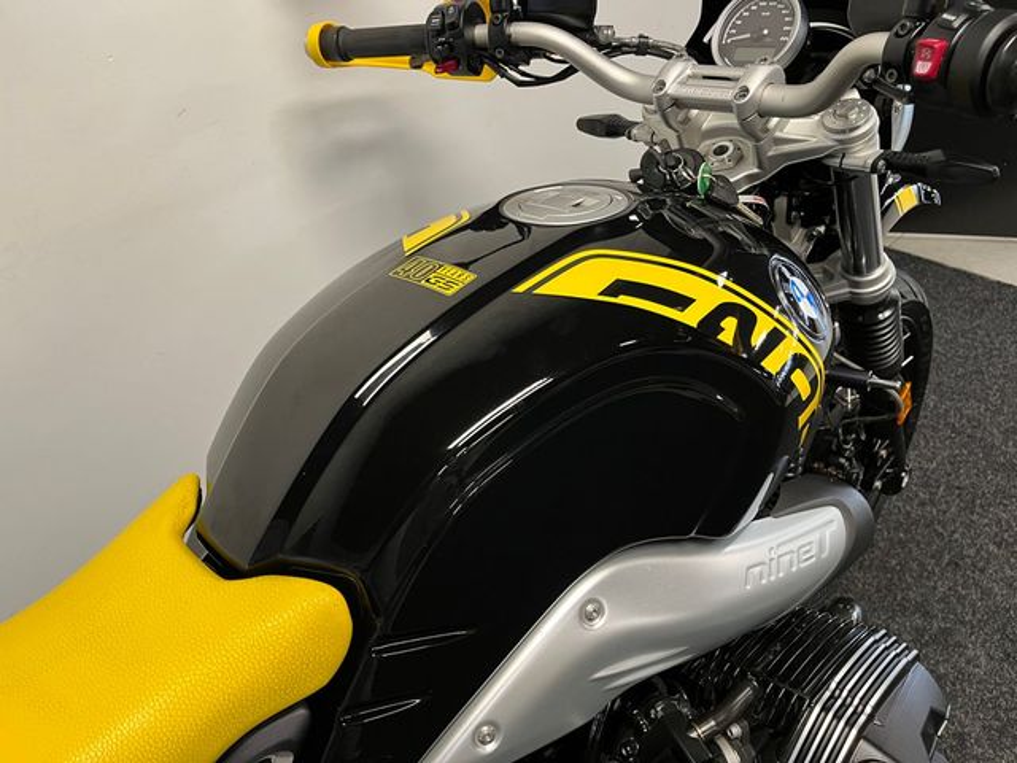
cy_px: 382
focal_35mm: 26
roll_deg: +1.7
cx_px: 508
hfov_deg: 67.3
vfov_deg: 53.1
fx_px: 764
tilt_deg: -37.1
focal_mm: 5.1
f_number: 1.6
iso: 100
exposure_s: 1/50
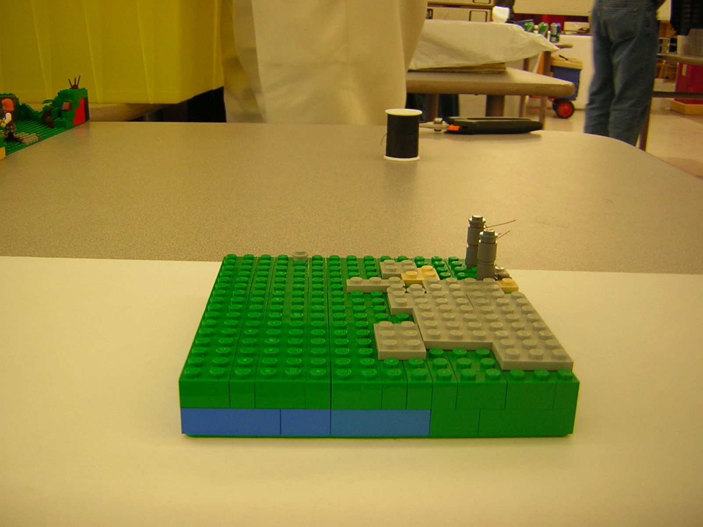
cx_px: 352
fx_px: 731
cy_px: 264
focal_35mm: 36
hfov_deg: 51.4
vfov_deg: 39.7
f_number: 2.6
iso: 50
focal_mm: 4.7
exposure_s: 1/6.4
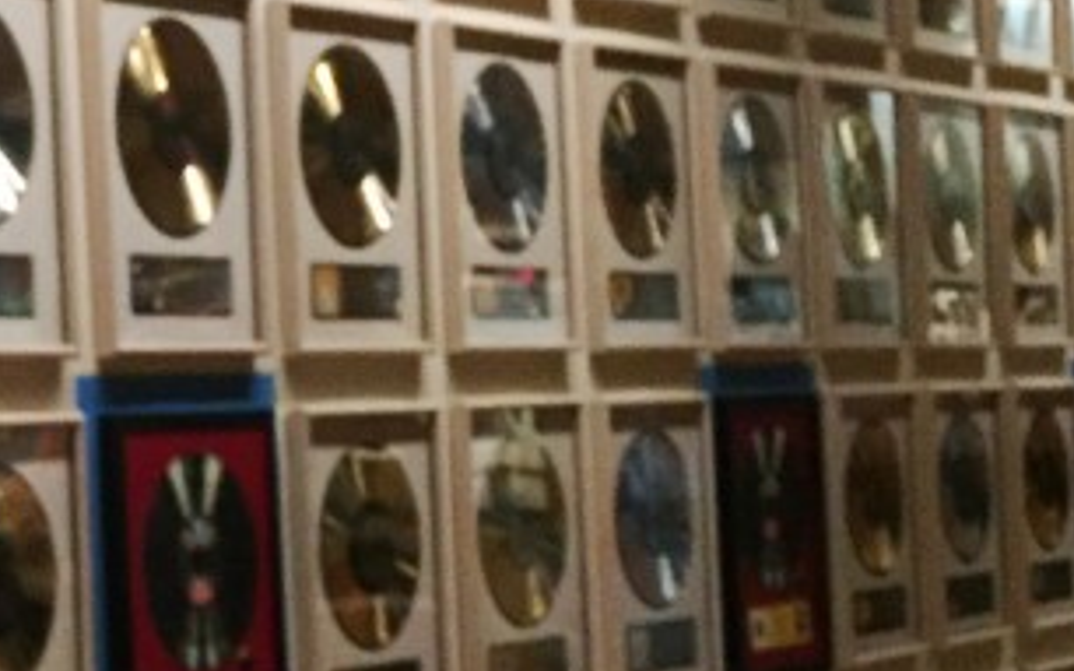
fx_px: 3014
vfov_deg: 12.7
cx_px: -477
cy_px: 376
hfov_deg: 18.2
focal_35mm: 103
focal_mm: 4.15
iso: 250
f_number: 2.2
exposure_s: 1/24
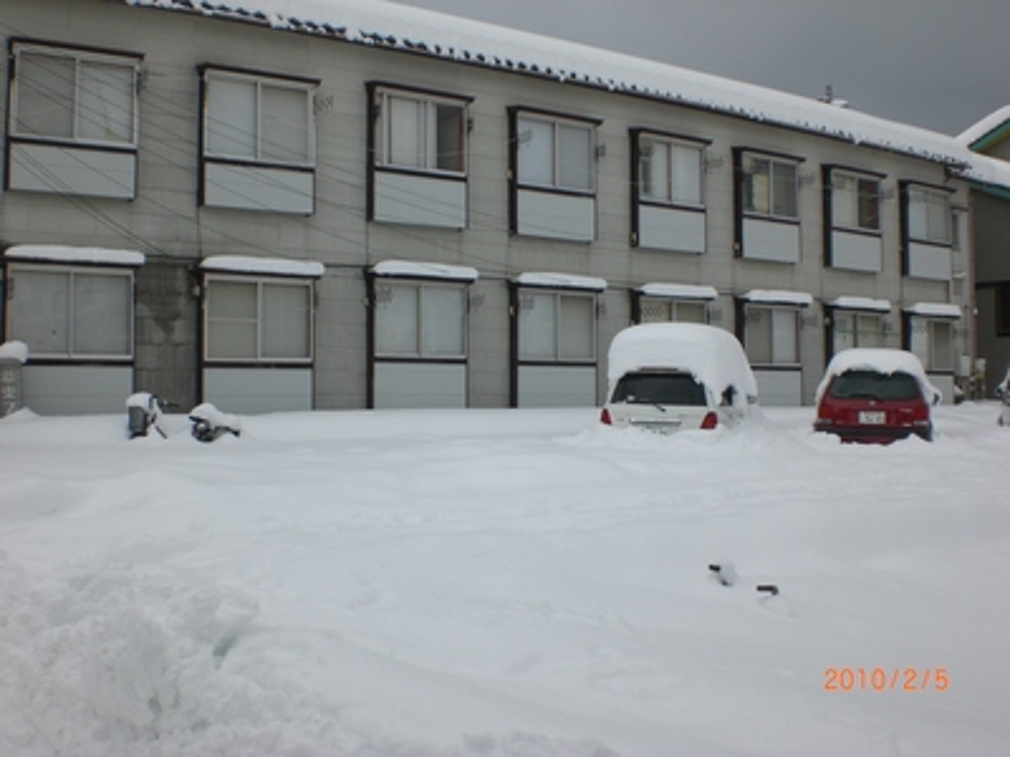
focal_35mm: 38
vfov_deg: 37.7
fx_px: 1109
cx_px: 505
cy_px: 378
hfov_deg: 49.0
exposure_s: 1/800
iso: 50
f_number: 4.4
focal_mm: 6.3
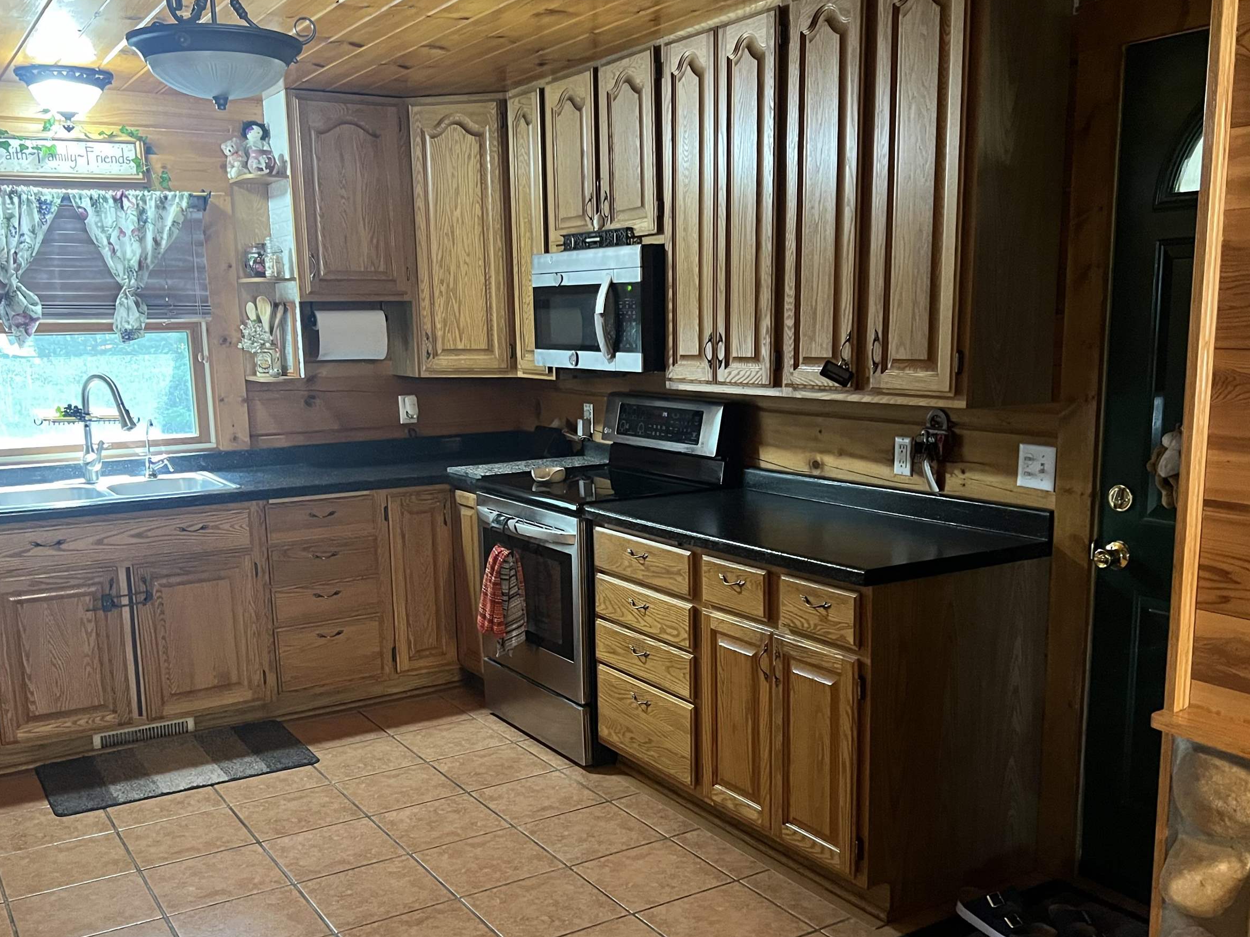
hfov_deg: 54.0
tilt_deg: -11.4
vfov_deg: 41.7
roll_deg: +1.4
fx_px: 1228
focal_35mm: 34
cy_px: 545
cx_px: 636
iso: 500
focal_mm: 5.7
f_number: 1.5
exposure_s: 1/40
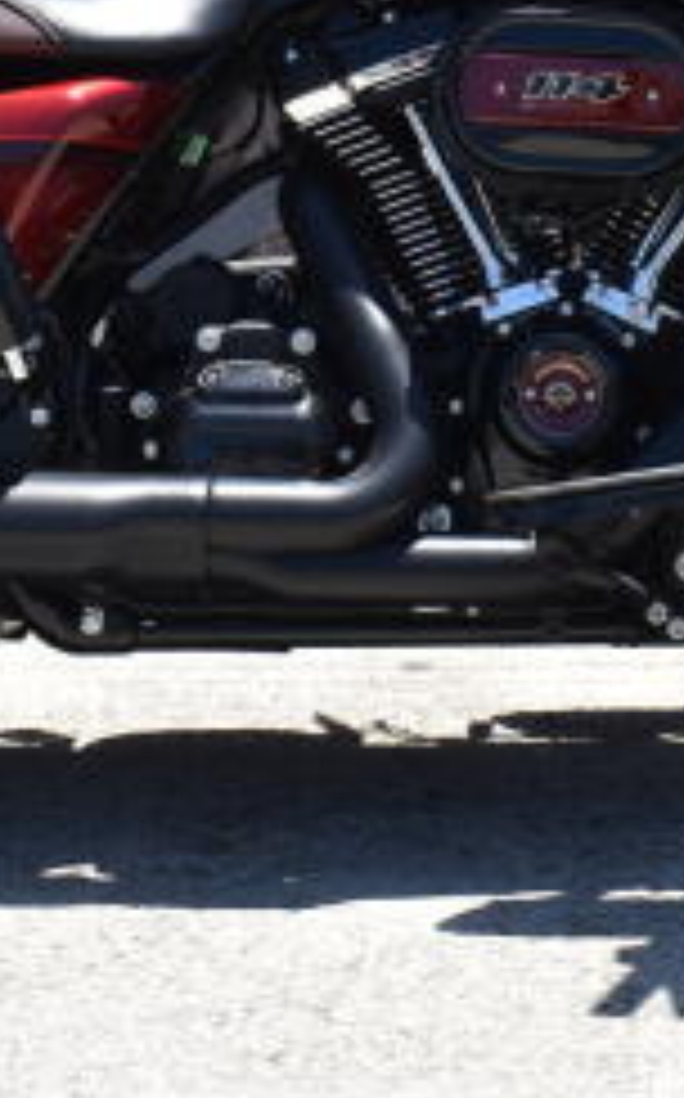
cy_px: 76
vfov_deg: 14.2
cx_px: 428
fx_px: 4355
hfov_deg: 9.0
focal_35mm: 146
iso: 140
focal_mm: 29
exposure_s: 1/250
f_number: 8
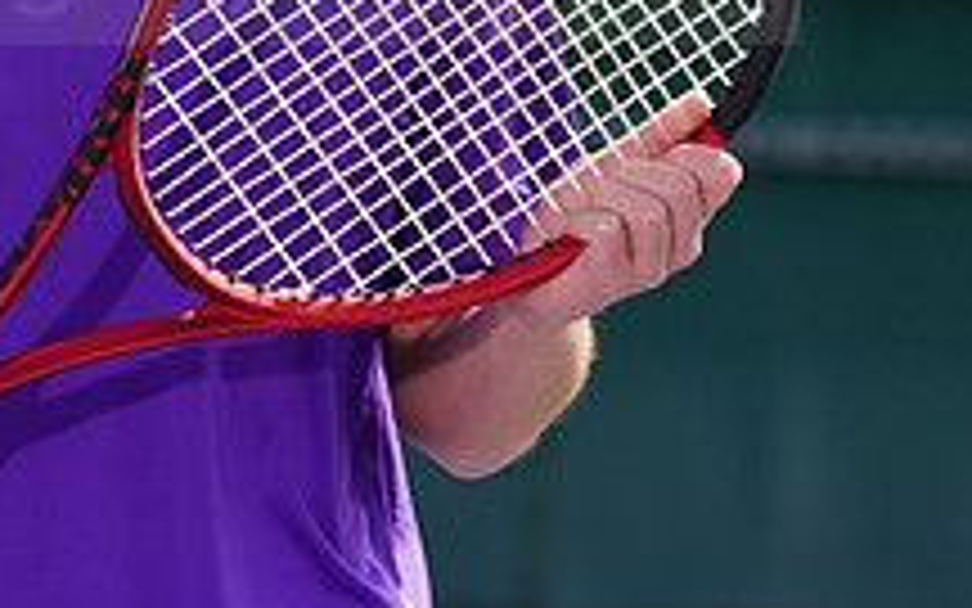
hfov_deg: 2.6
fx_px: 21801
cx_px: -72
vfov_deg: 1.6
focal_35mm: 823
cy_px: -88
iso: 100
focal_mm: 300
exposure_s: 1/200
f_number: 9
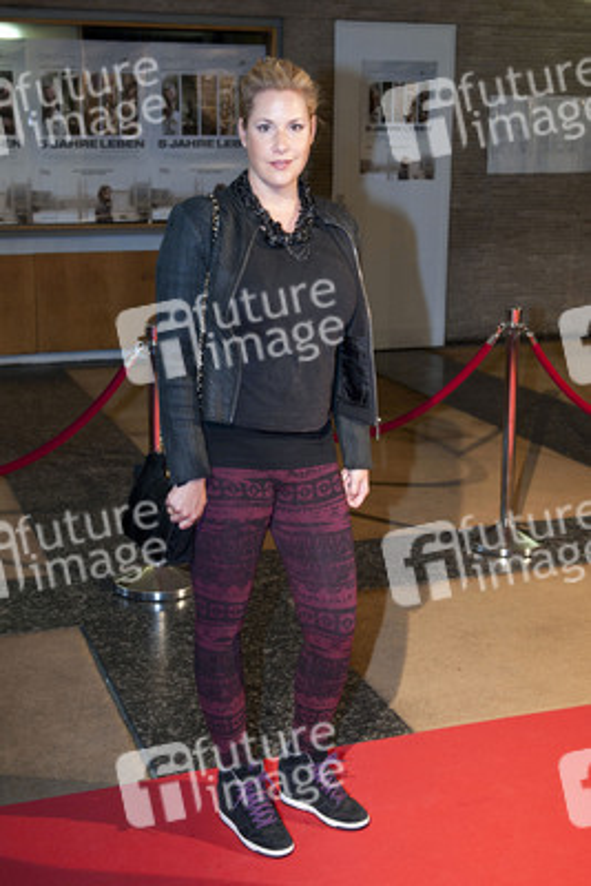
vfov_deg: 50.7
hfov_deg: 35.1
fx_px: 935
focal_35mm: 38
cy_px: 443
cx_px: 296
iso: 1600
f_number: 4
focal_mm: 38
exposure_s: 1/160
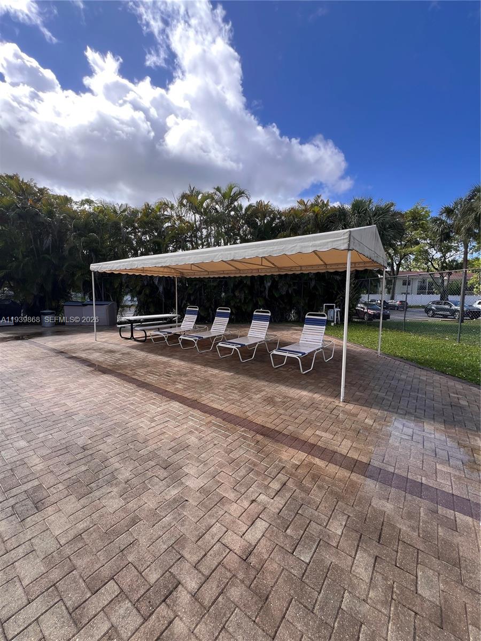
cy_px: 320
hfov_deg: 89.9
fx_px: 241
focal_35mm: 13
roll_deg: +0.2
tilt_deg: -6.6
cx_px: 240
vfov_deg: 106.2
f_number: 1.8
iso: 32
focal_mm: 1.57
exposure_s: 1/619
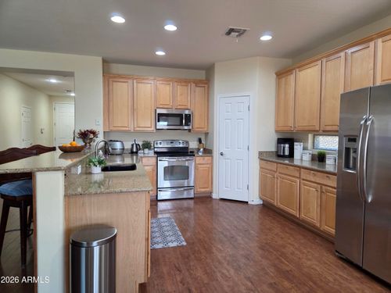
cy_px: 146
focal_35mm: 23
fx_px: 260
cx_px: 196
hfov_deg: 73.9
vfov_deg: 58.9
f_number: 1.8
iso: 400
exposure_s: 1/120
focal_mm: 5.4
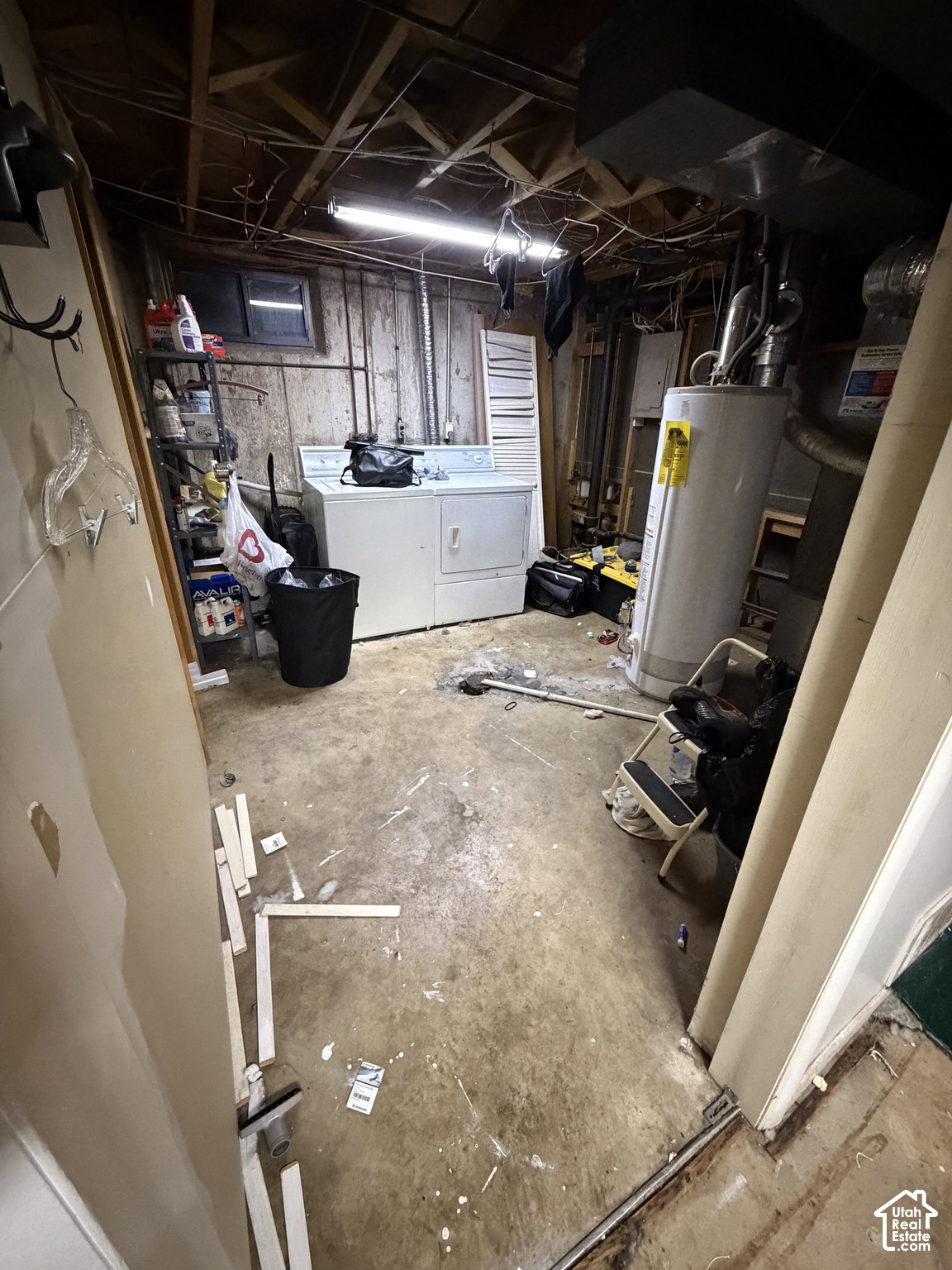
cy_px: 635
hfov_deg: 85.7
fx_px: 513
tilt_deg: -24.1
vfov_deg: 102.1
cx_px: 476
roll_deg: -0.9
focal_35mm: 14
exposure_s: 1/45
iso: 1250
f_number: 2.2
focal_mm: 2.22
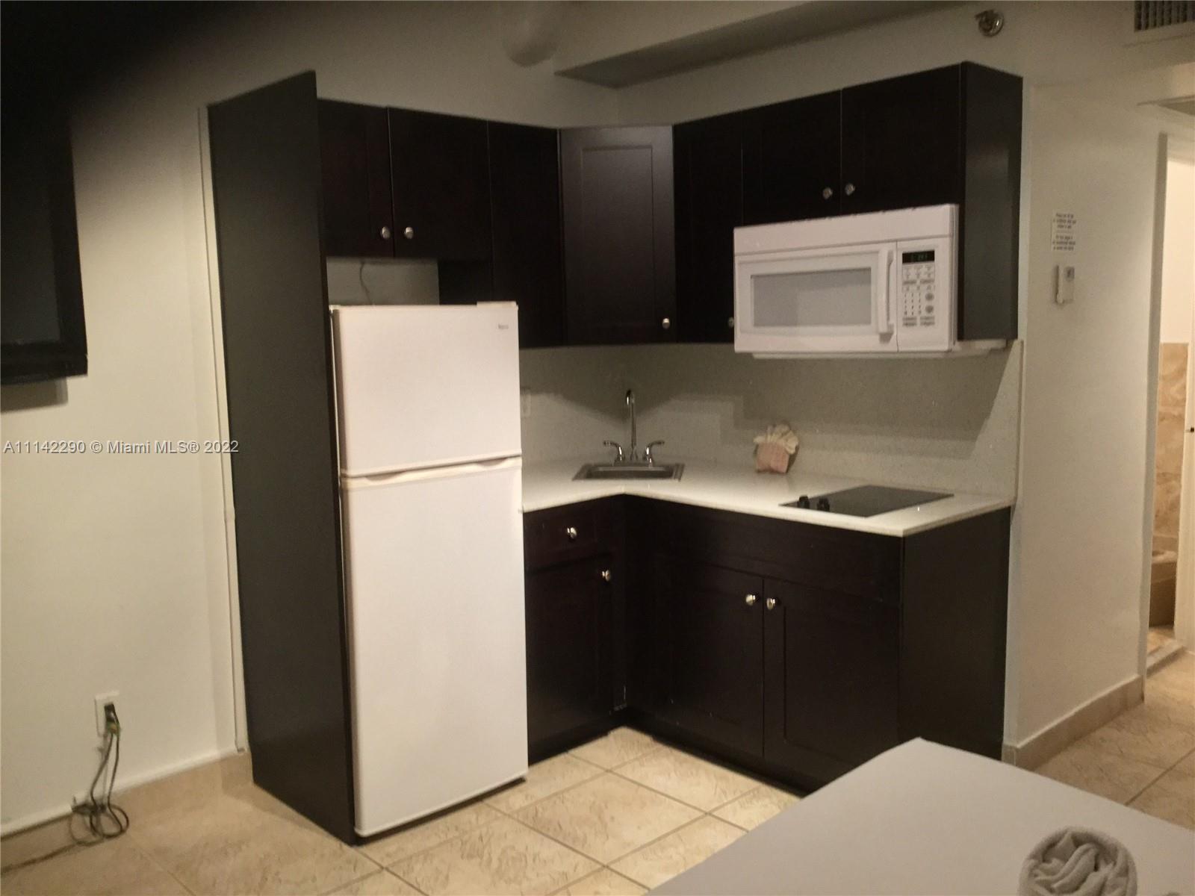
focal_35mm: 31
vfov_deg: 45.4
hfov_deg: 58.4
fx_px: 1070
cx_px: 598
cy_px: 448
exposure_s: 1/30
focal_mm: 3.3
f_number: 2.4
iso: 200
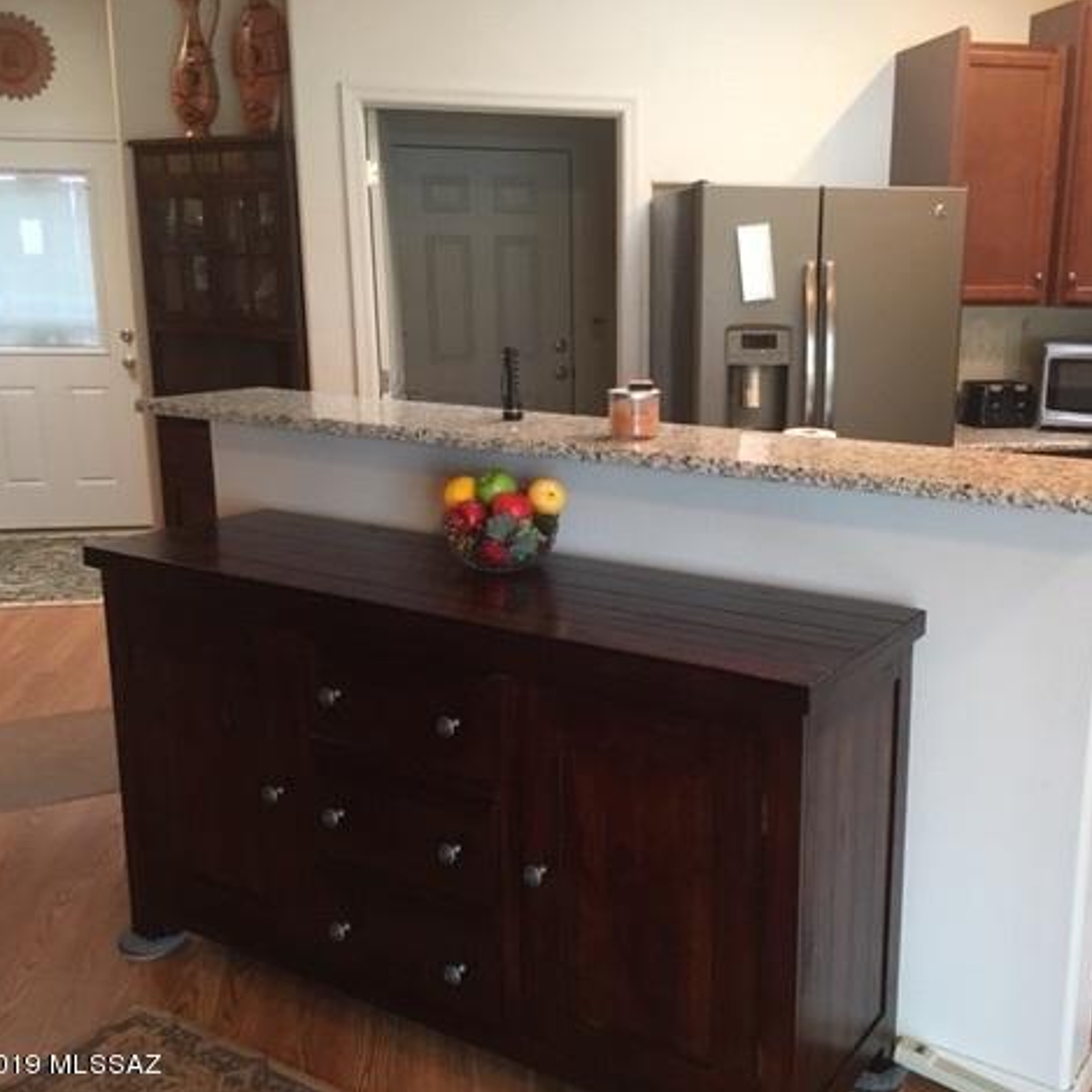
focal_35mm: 35
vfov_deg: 47.2
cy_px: 552
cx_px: 687
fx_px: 1249
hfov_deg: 46.8
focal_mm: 4.15
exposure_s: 1/24
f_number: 2.2
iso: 200
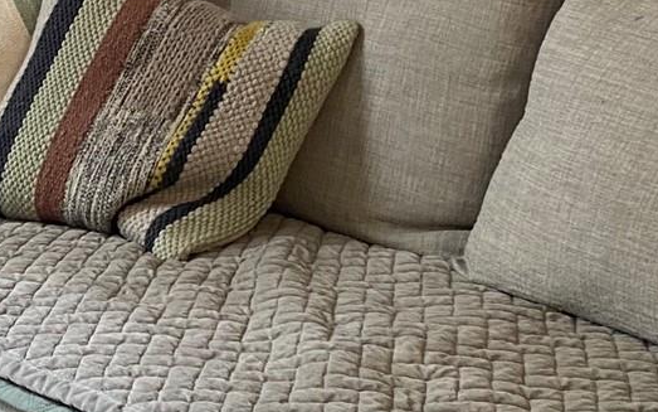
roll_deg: -1.4
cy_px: 81
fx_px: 1937
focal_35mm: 108
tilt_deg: -8.1
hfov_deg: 18.8
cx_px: 6
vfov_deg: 12.1
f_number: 1.8
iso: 160
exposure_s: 1/60
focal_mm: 4.25
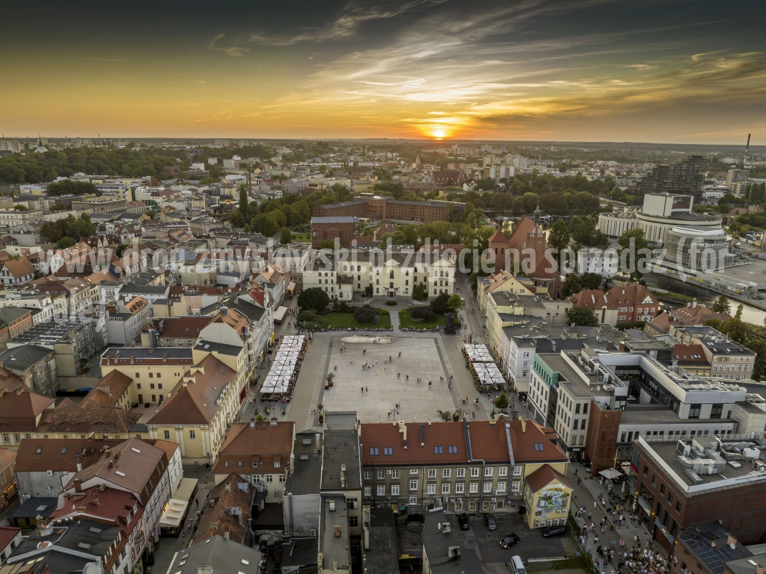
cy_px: 287
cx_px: 383
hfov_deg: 71.6
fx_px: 531
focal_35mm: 24
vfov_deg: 56.8
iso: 200
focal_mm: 12.3
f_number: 5.6
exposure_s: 1/100
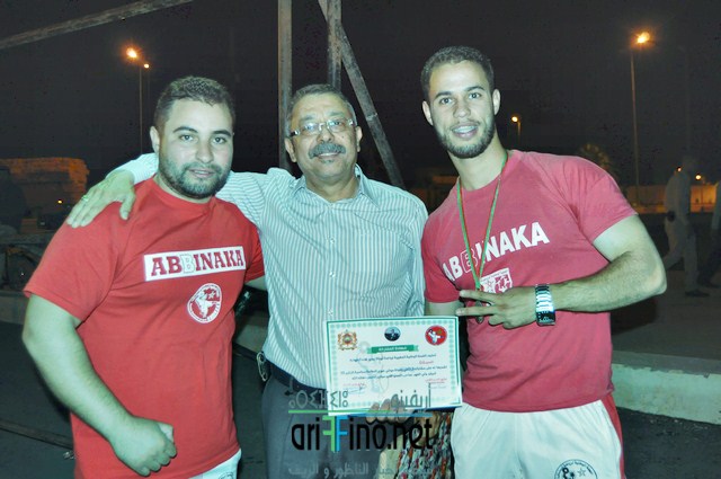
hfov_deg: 49.6
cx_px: 360
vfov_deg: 34.1
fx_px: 780
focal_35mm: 39
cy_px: 240
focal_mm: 26
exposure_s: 1/60
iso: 800
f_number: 4
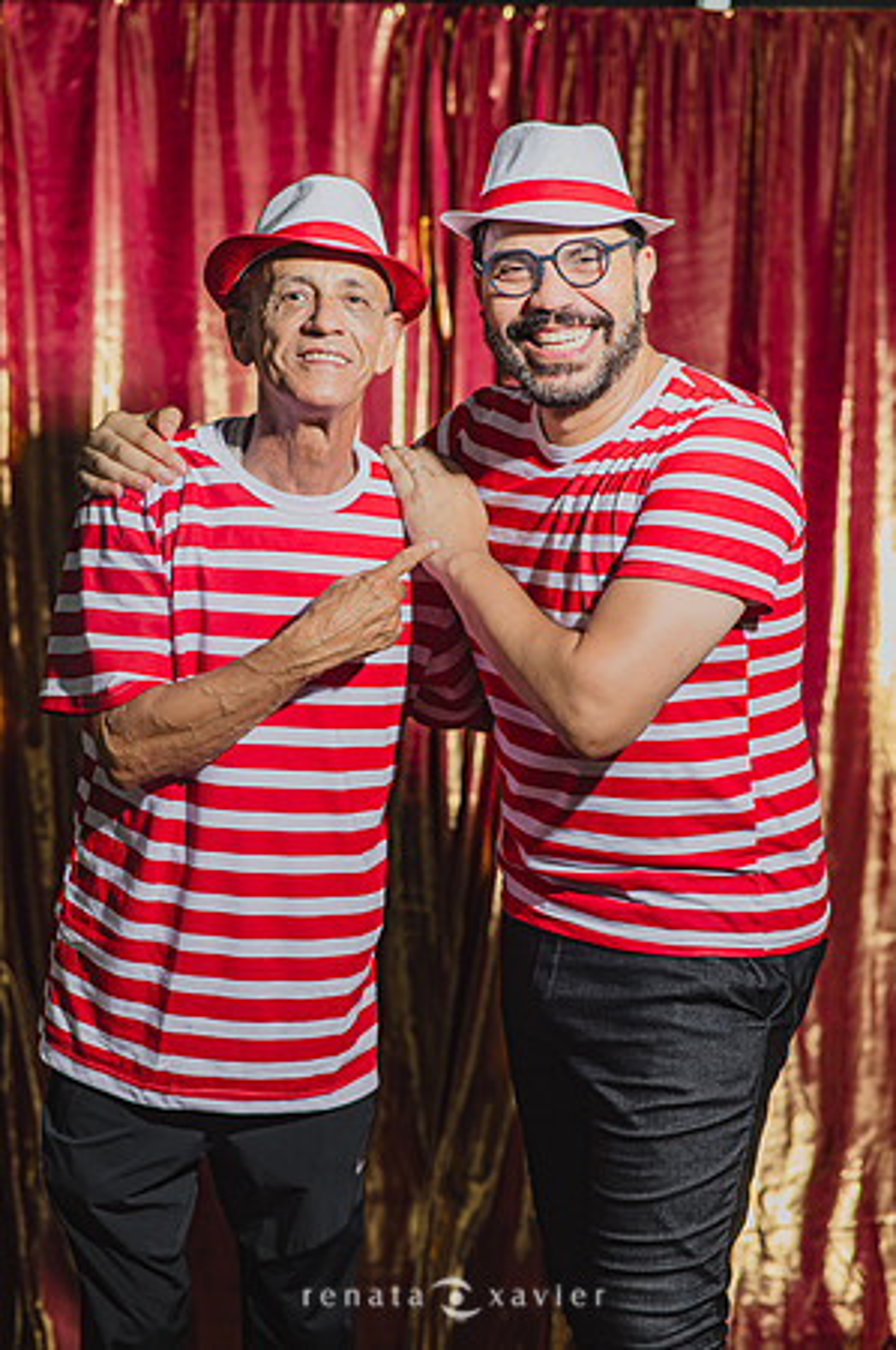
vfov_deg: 23.9
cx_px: 448
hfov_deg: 16.0
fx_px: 3180
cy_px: 675
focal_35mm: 85
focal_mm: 85
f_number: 2.5
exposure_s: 1/200
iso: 125
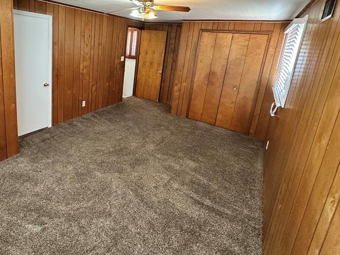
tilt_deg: -11.7
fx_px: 206
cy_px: 86
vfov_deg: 61.9
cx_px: 115
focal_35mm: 21
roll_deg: -4.0
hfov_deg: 76.6
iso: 320
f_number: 2.2
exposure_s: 1/70
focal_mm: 2.22
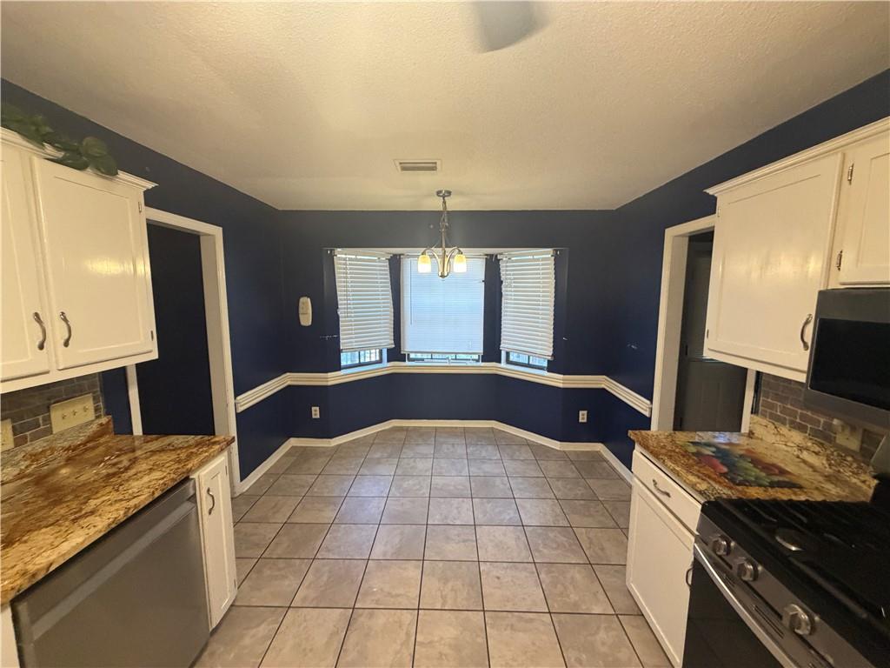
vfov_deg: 85.7
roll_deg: -0.5
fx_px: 360
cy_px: 334
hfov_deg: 102.1
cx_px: 445
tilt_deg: -6.9
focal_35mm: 14
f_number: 2.2
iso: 400
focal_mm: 2.22
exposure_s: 1/60
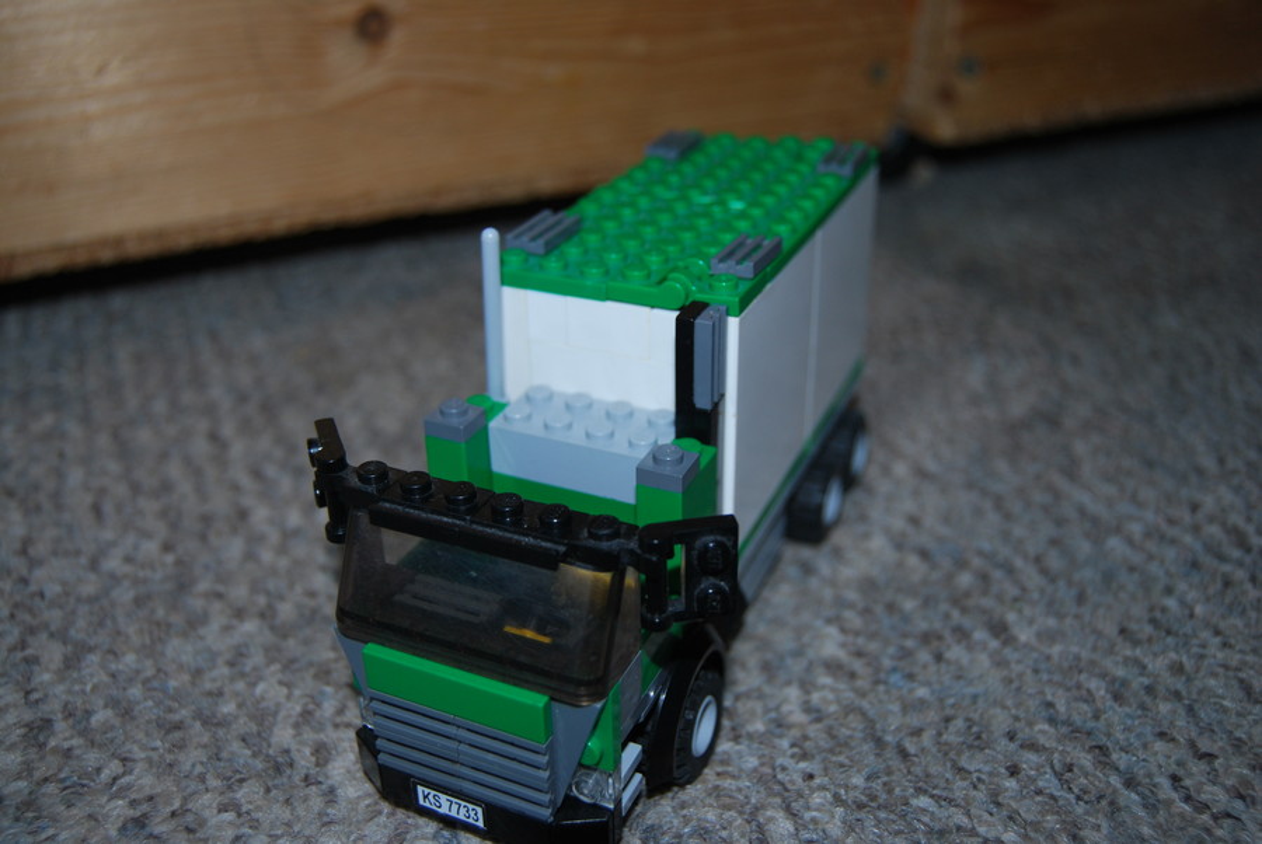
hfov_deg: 53.1
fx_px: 1263
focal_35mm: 36
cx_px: 631
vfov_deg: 37.0
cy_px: 422
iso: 200
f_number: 4
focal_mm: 24
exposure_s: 1/60
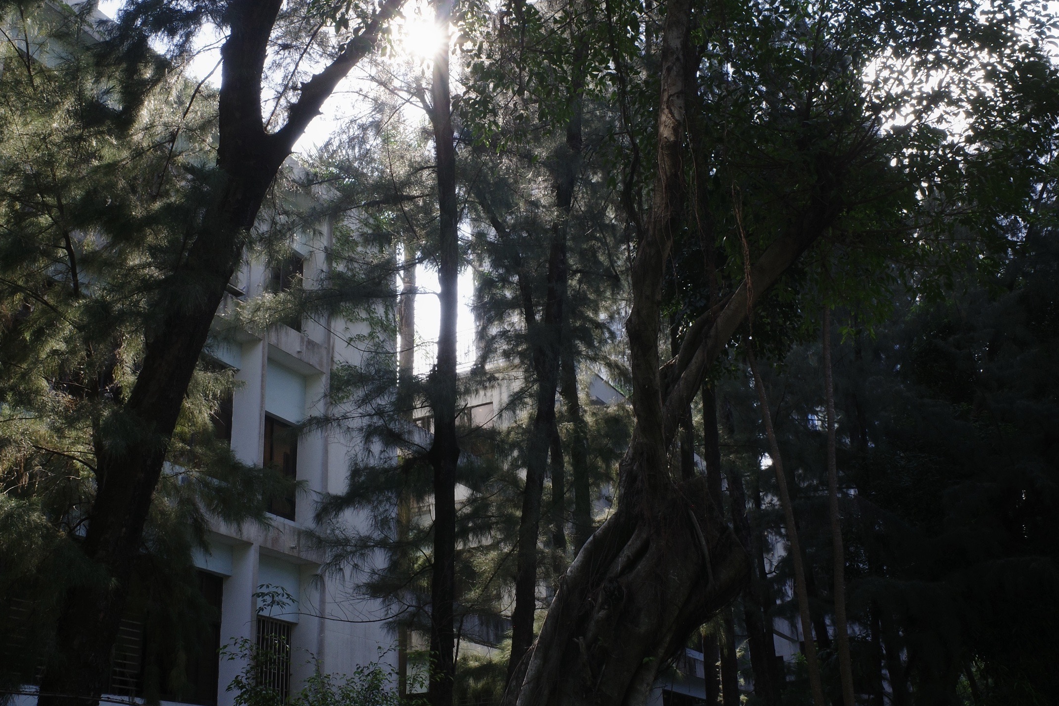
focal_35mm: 39
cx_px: 489
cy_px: 338
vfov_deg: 34.2
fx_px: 1147
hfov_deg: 49.5
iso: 400
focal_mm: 18.3
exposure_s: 1/40
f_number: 16
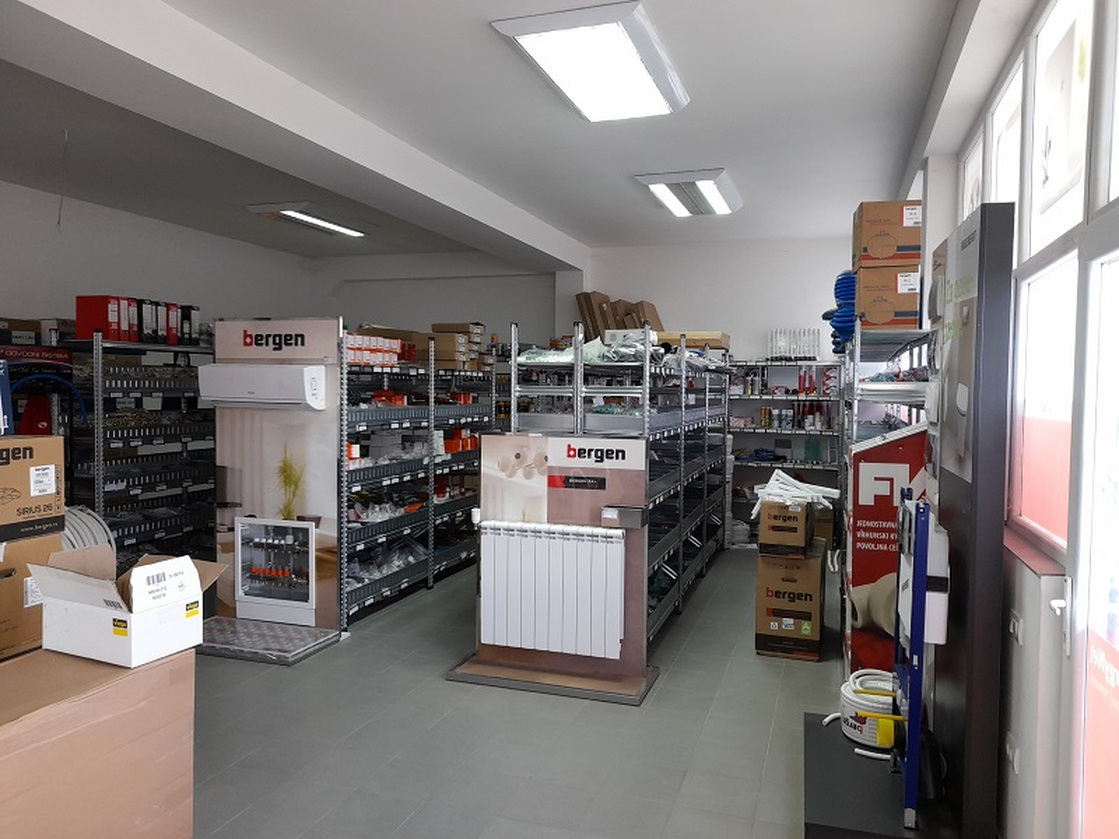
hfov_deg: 69.4
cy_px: 420
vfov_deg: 54.9
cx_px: 560
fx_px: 808
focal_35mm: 25
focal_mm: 4.6
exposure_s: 1/50
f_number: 2
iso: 160
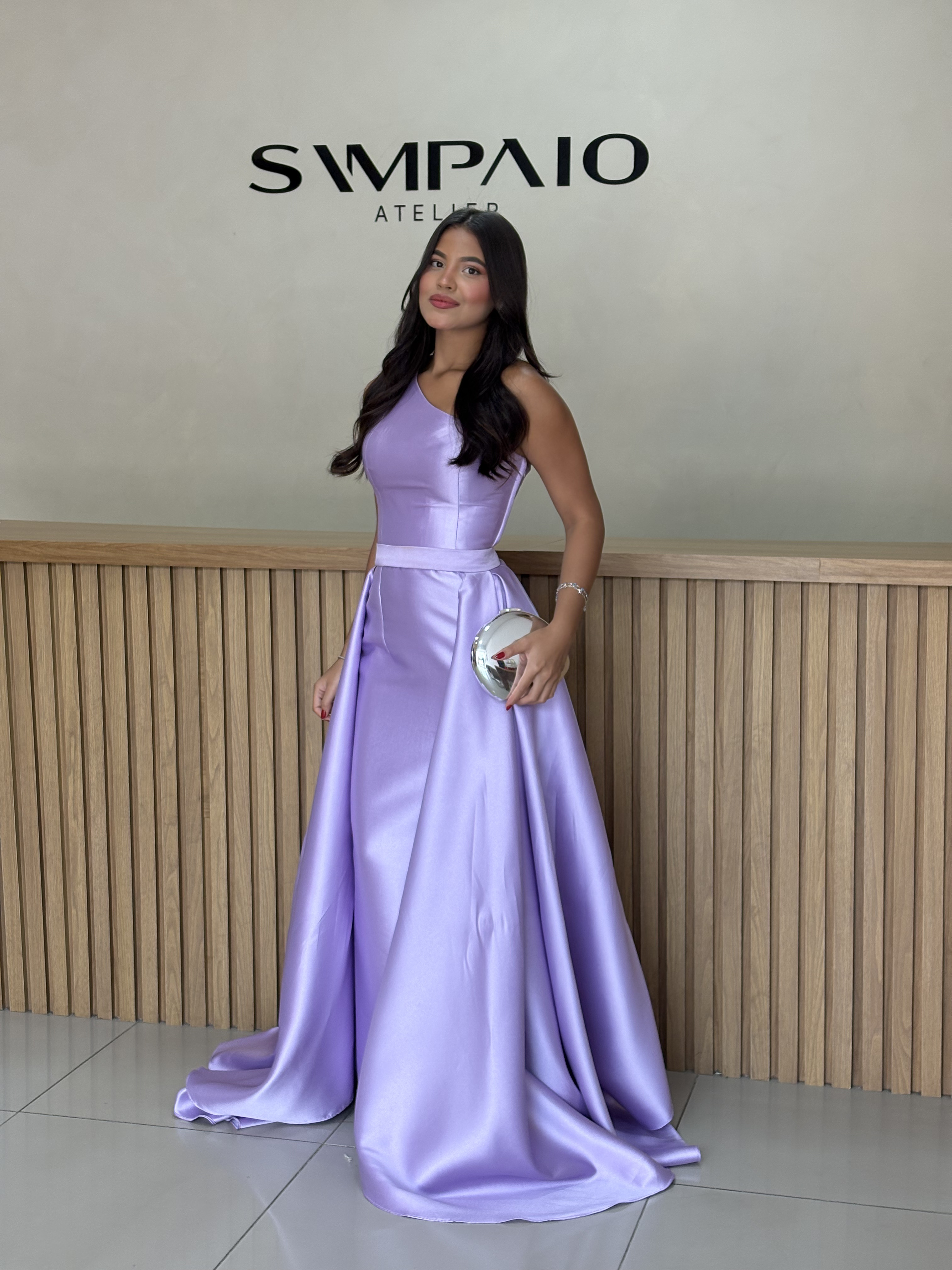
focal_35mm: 52
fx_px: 1907
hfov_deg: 28.0
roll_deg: +0.0
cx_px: 476
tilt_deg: -6.7
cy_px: 635
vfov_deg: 36.8
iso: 80
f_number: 1.6
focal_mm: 5.96
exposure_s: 1/155
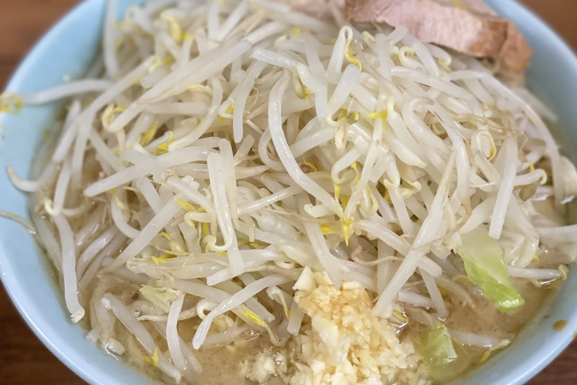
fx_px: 1170
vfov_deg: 18.5
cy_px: 78
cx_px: 291
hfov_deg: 27.7
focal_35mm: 73
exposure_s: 1/100
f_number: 2
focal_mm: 6
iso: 200
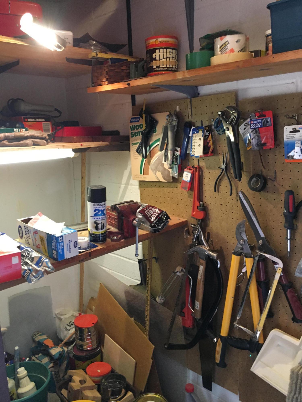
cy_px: 201
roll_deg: +2.2
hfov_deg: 48.2
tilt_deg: -10.9
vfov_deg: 61.7
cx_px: 151
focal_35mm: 29
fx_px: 337
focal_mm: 4.15
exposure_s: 1/30
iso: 160
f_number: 2.2
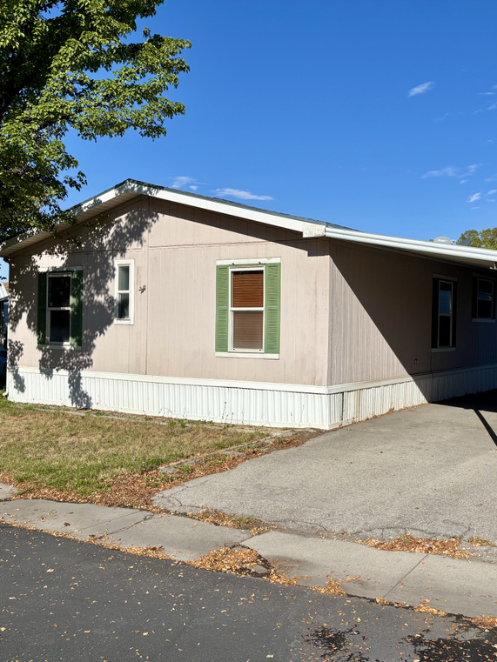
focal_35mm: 35
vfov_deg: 52.6
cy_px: 331
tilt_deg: -1.9
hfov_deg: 39.9
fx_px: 670
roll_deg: -1.5
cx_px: 353
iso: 50
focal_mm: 5.96
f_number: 1.6
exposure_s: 1/5618
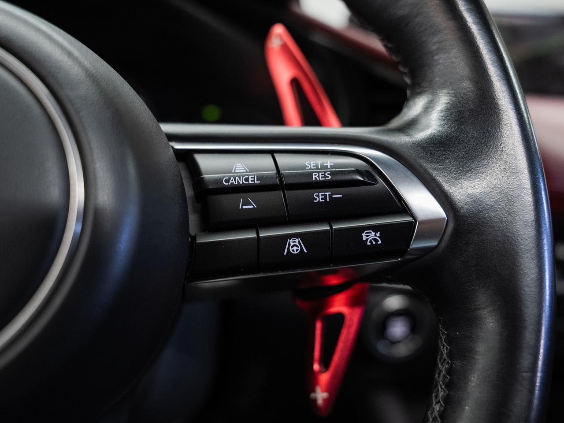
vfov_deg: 46.4
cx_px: 282
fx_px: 493
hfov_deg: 59.5
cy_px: 212
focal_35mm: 30
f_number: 3.5
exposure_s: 1/40
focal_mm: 28
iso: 1000
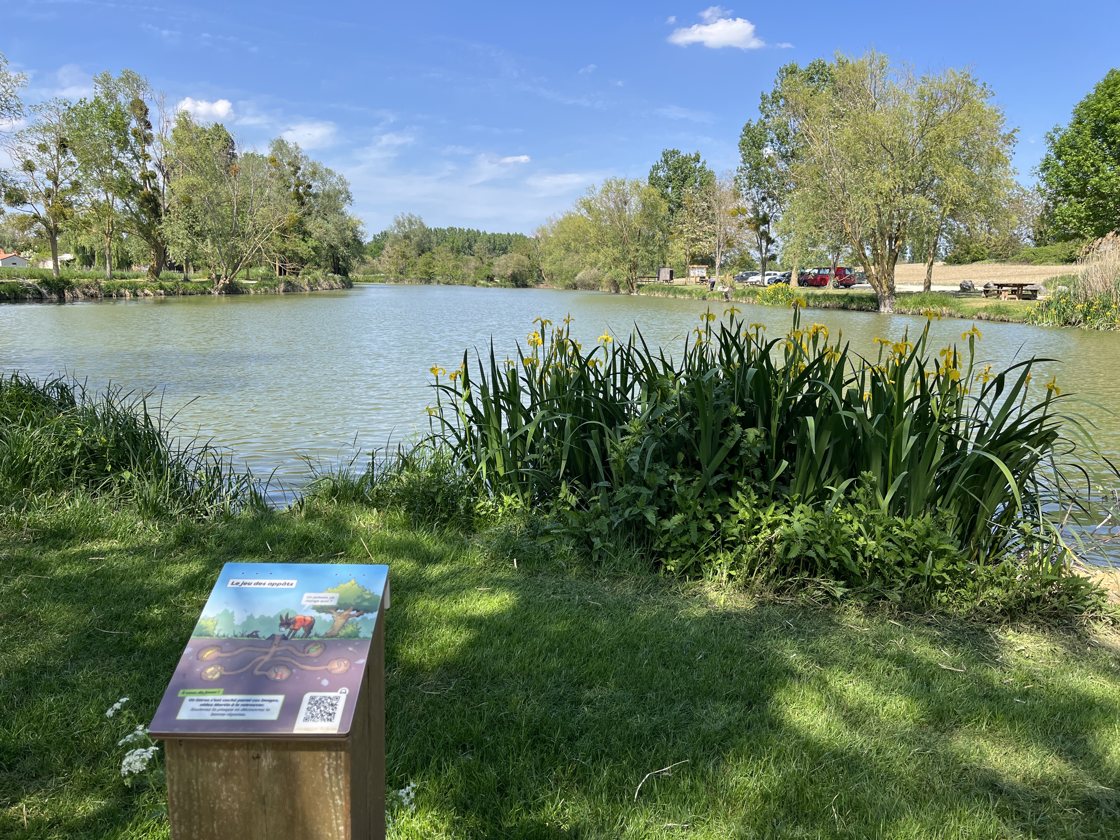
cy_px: 420
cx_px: 560
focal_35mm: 26
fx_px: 841
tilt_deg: -9.3
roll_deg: -0.1
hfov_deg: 67.3
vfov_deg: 53.1
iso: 50
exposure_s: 1/1695
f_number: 1.6
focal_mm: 5.1
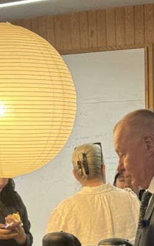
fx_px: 886
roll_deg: +1.9
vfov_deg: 15.2
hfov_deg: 9.9
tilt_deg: -9.7
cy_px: 312
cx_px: 139
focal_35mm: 132
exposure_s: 1/50
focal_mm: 6.76
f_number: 1.78
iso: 250
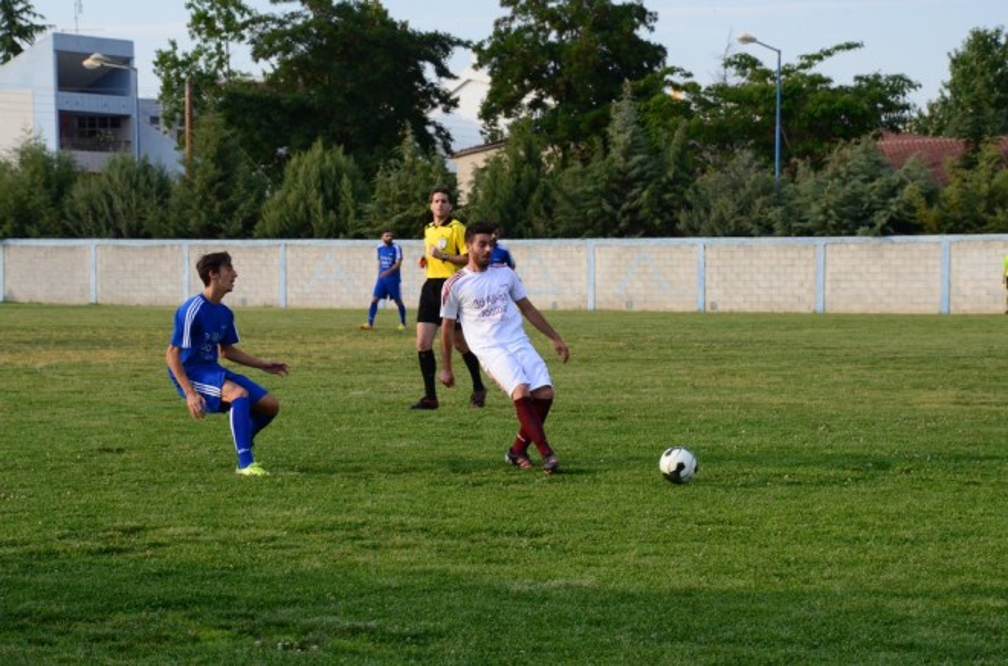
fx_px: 3141
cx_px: 504
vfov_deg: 12.1
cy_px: 333
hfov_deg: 18.2
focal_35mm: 112
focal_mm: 75
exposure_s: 1/1000
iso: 1600
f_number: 10
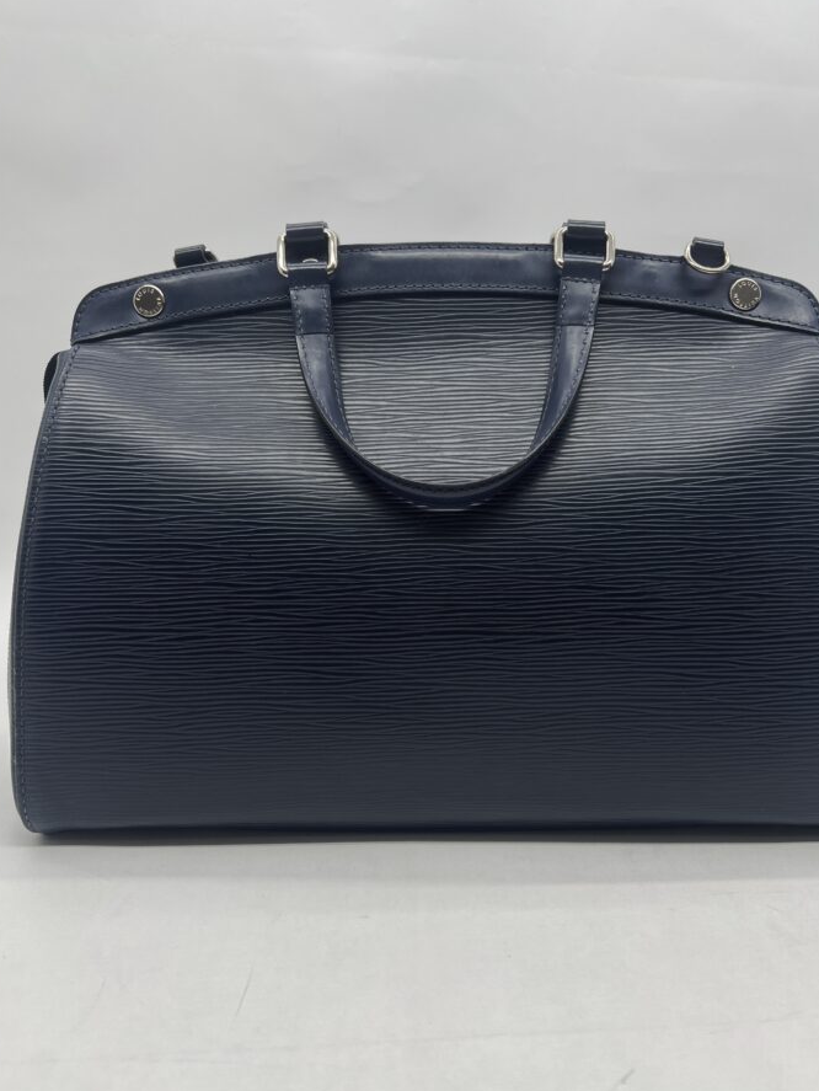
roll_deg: -0.1
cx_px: 434
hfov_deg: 46.8
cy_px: 556
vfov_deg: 59.9
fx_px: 946
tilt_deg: -11.3
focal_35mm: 30
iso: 40
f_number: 1.5
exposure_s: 1/158
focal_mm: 5.7
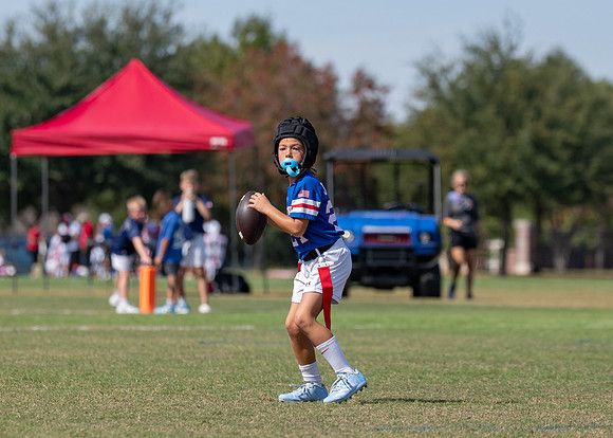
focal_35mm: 303
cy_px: 211
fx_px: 5276
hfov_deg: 6.6
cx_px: 307
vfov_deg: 4.7
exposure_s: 1/1600
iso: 100
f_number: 2.8
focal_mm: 133
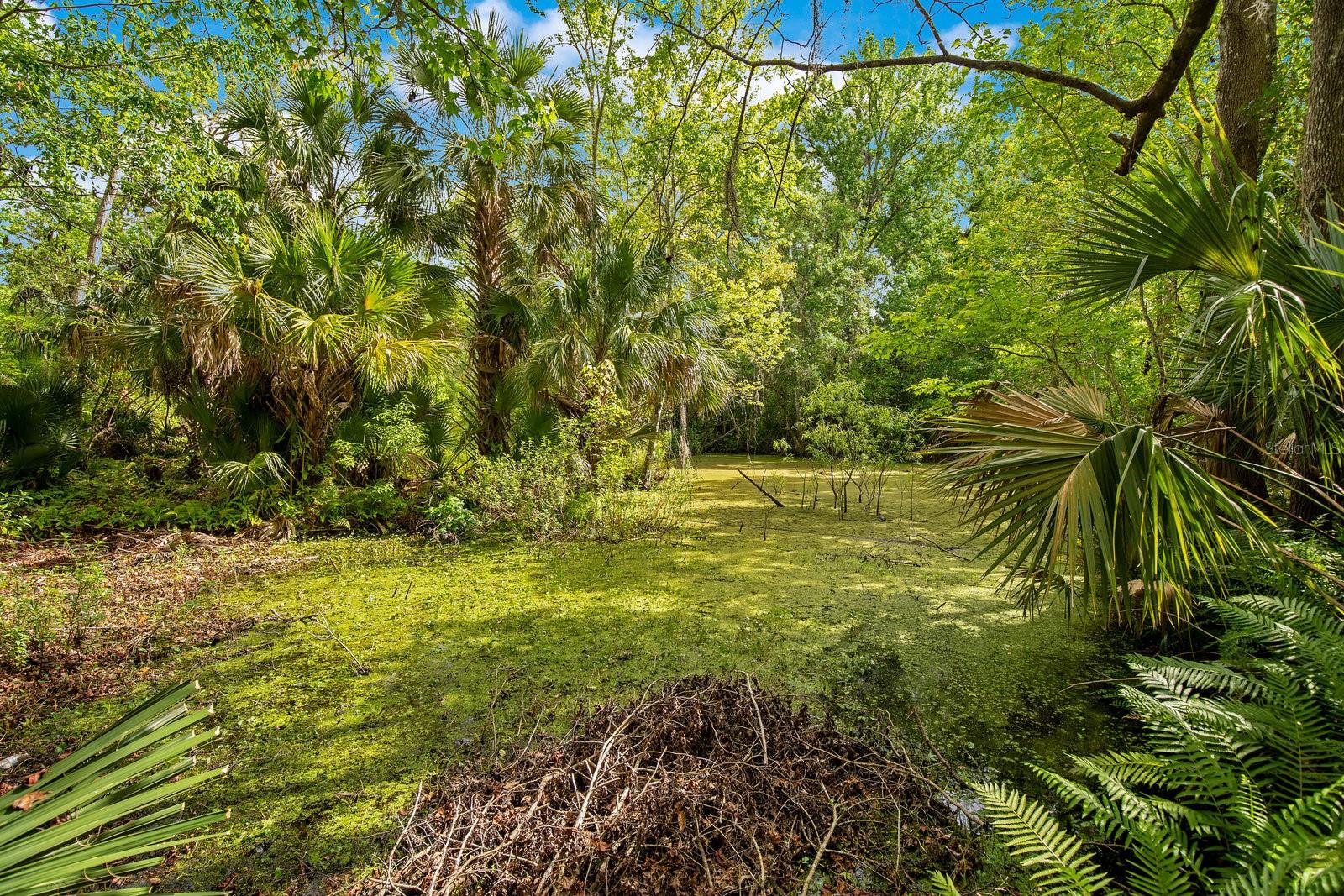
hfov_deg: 96.7
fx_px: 597
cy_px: 448
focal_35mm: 16
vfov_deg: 73.8
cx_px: 672
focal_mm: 16
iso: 100
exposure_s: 1/80
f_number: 5.6
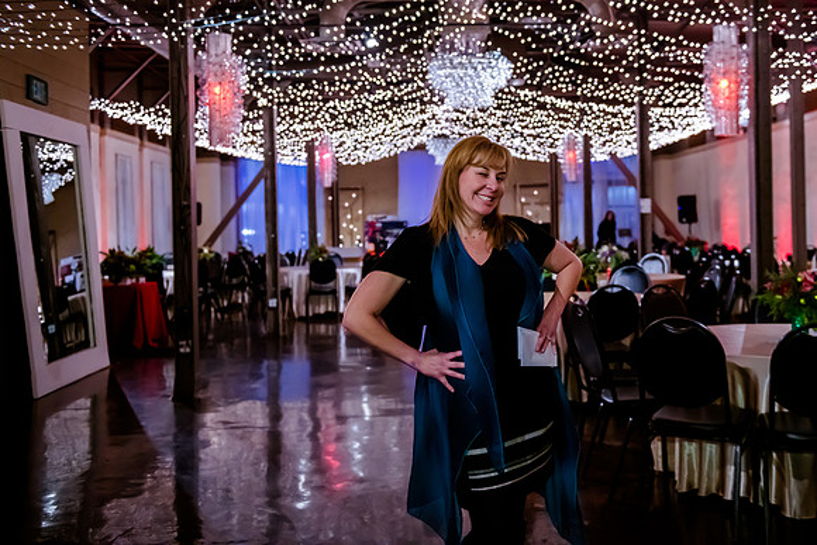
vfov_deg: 32.7
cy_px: 227
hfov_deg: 47.4
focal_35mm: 41
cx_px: 476
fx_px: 927
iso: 3200
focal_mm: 35
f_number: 2.8
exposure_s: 1/160
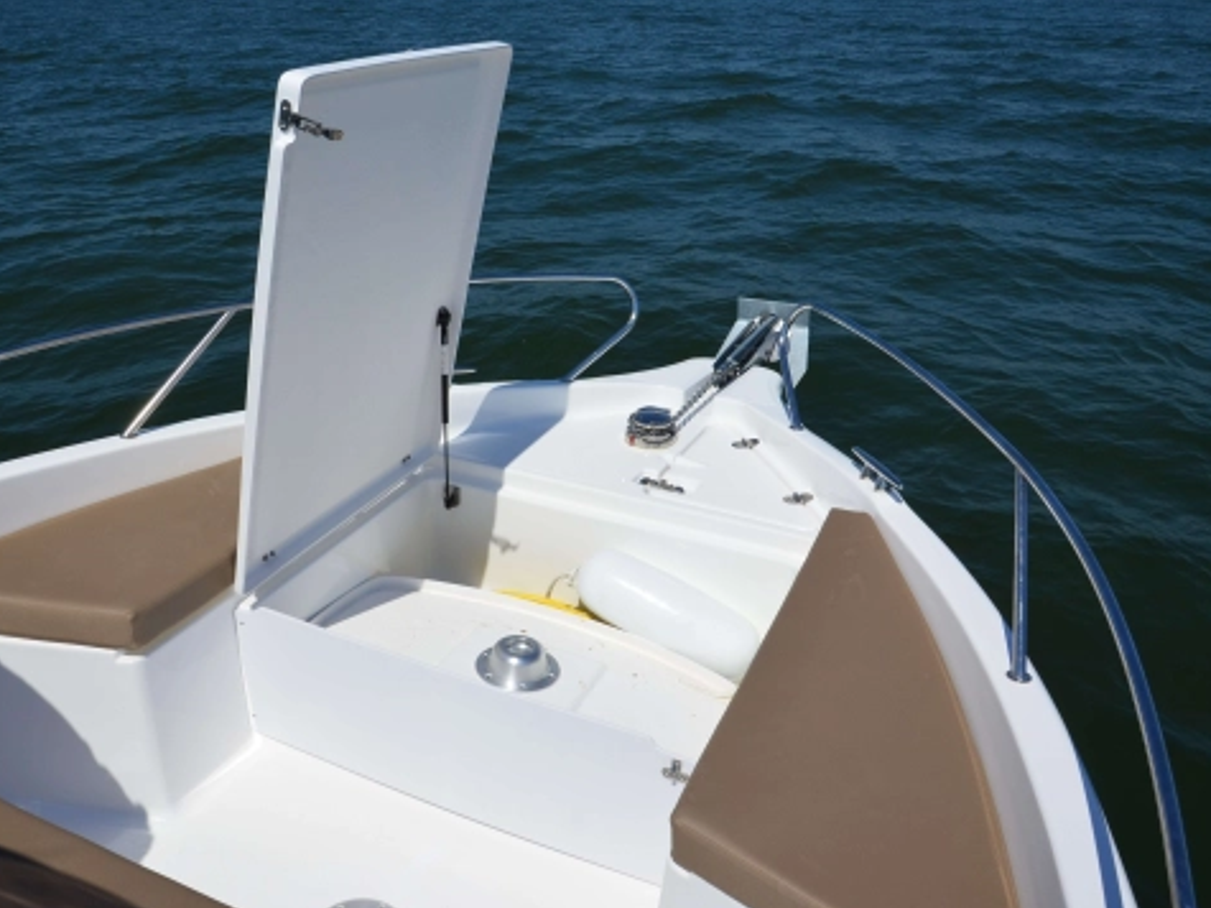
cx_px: 561
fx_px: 1049
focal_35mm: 30
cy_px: 463
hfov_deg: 59.9
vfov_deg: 46.8
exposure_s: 1/640
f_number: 13
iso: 200
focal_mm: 18
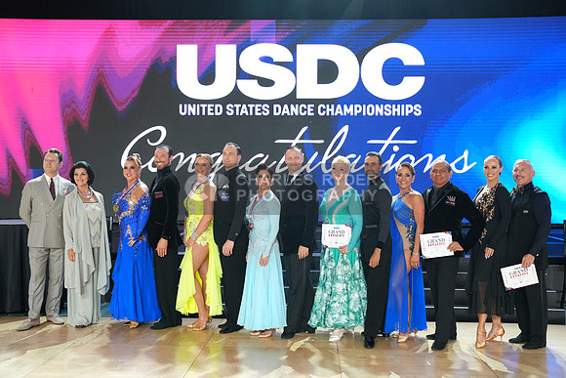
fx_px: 651
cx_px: 283
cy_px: 189
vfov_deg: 32.3
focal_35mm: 41
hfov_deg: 47.0
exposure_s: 1/400
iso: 2500
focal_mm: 41.4
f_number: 4
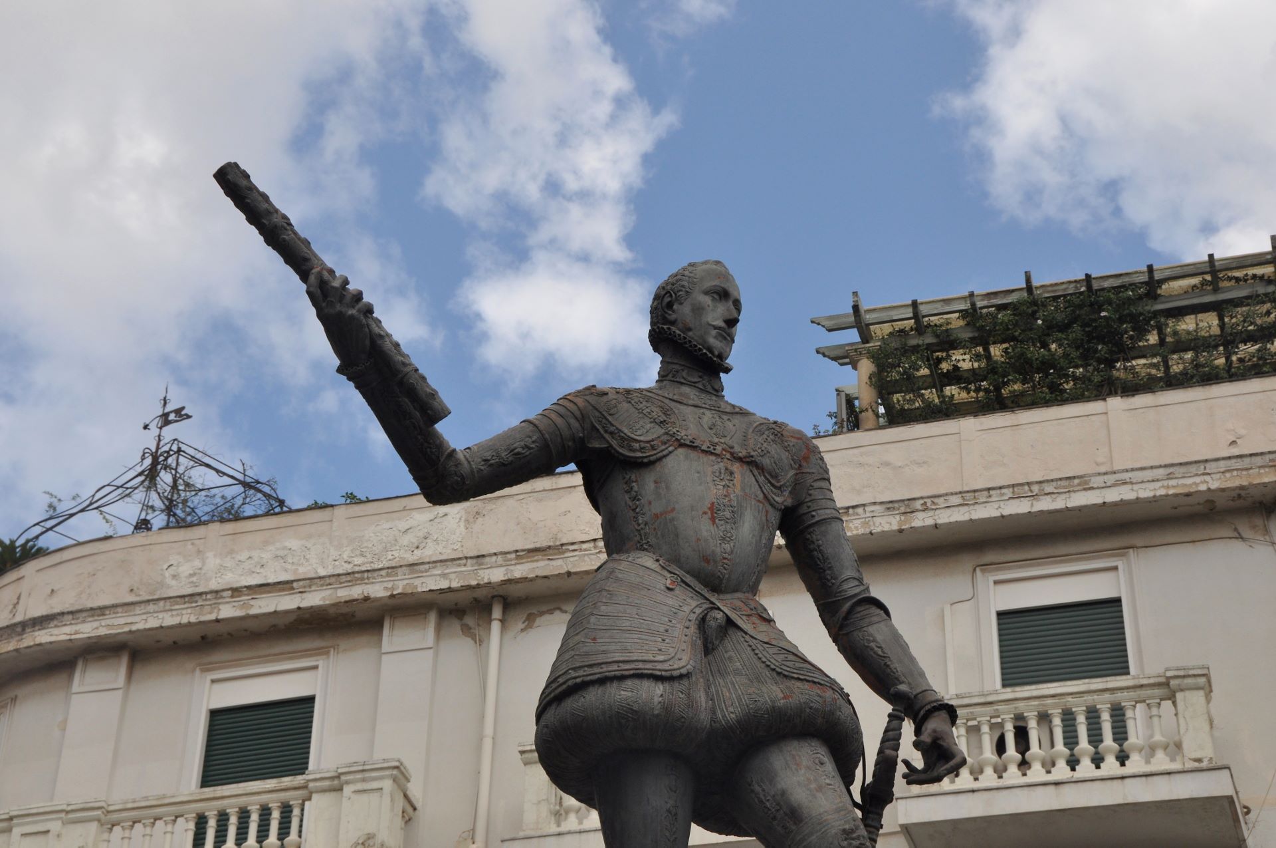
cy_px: 424
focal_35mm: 75
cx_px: 638
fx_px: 2655
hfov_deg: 27.0
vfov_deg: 18.1
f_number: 13
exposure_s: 1/160
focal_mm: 50
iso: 400
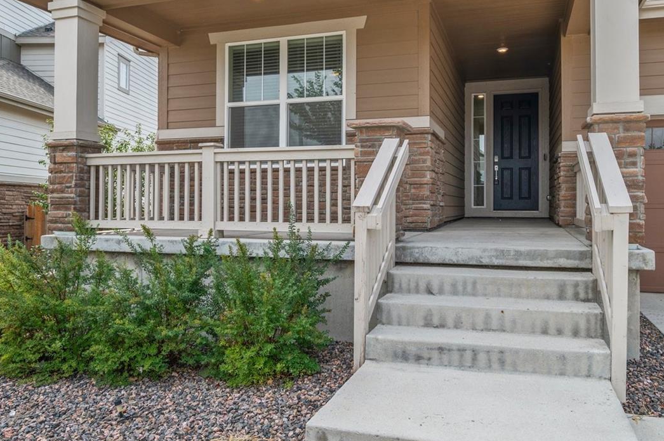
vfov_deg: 49.3
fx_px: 479
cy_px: 194
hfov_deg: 69.3
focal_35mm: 26
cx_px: 362
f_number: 8
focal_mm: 17
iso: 400
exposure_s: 1/80
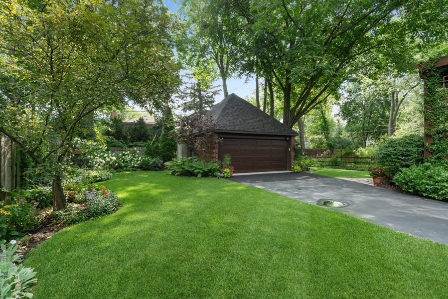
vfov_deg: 73.8
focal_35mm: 16
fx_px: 199
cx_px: 224
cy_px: 150
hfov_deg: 96.7
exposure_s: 1/200
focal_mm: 16
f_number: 7.1
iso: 320
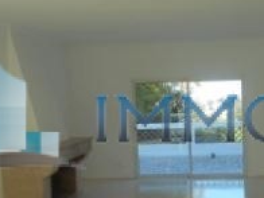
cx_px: 172
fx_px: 435
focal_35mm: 57
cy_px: 123
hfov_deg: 33.5
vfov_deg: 25.6
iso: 80
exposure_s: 1/125
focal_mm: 4.5
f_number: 3.7
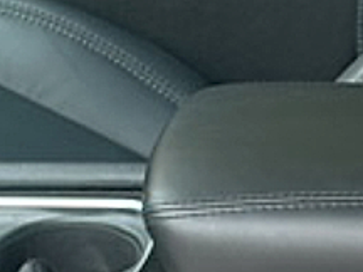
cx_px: -699
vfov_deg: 7.8
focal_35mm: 185
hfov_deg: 8.9
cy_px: 437
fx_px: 1940
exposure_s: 1/202
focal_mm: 6.86
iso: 64
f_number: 1.78
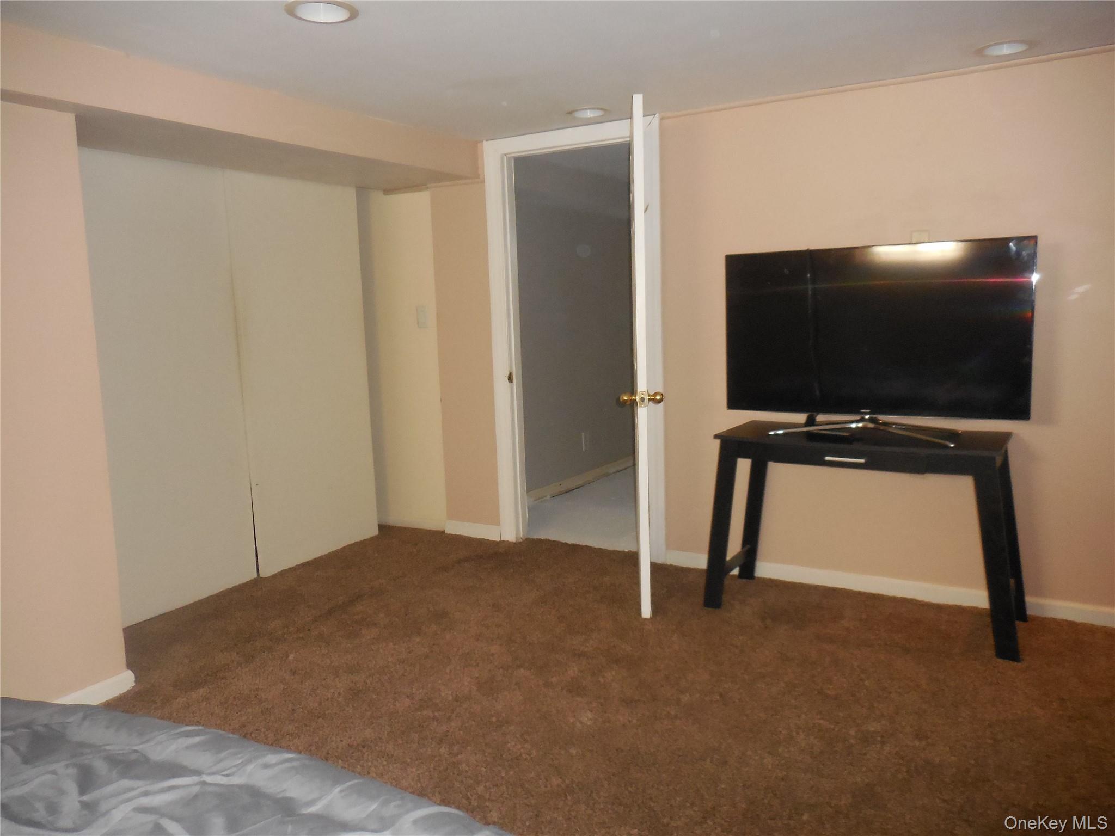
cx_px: 558
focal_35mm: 25
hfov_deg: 69.4
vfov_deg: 54.9
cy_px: 418
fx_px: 805
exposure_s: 1/25
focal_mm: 4.5
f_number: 3.7
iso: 640
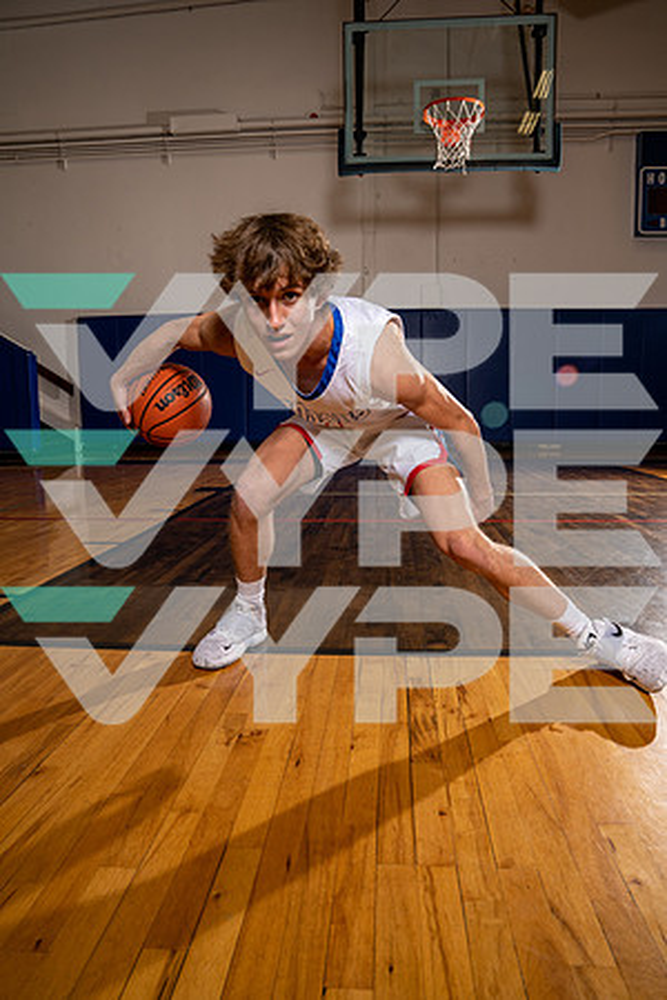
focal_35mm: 24
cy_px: 500
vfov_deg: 73.7
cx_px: 334
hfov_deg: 53.1
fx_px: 667
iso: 320
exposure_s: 1/250
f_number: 8
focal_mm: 24
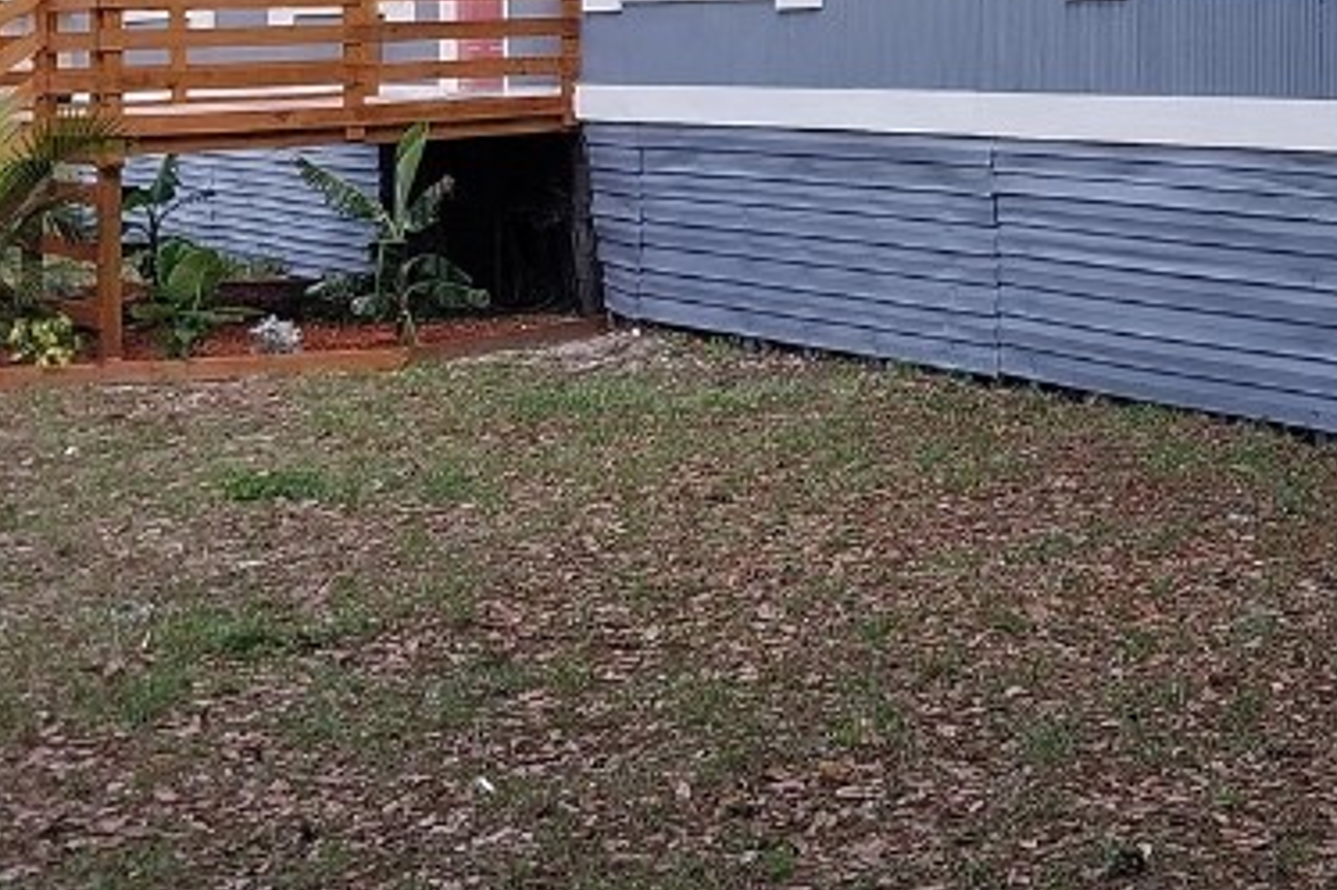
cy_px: -111
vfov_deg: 17.7
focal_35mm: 74
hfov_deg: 26.0
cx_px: 1333
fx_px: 2747
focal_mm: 4
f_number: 1.8
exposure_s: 1/224
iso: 20
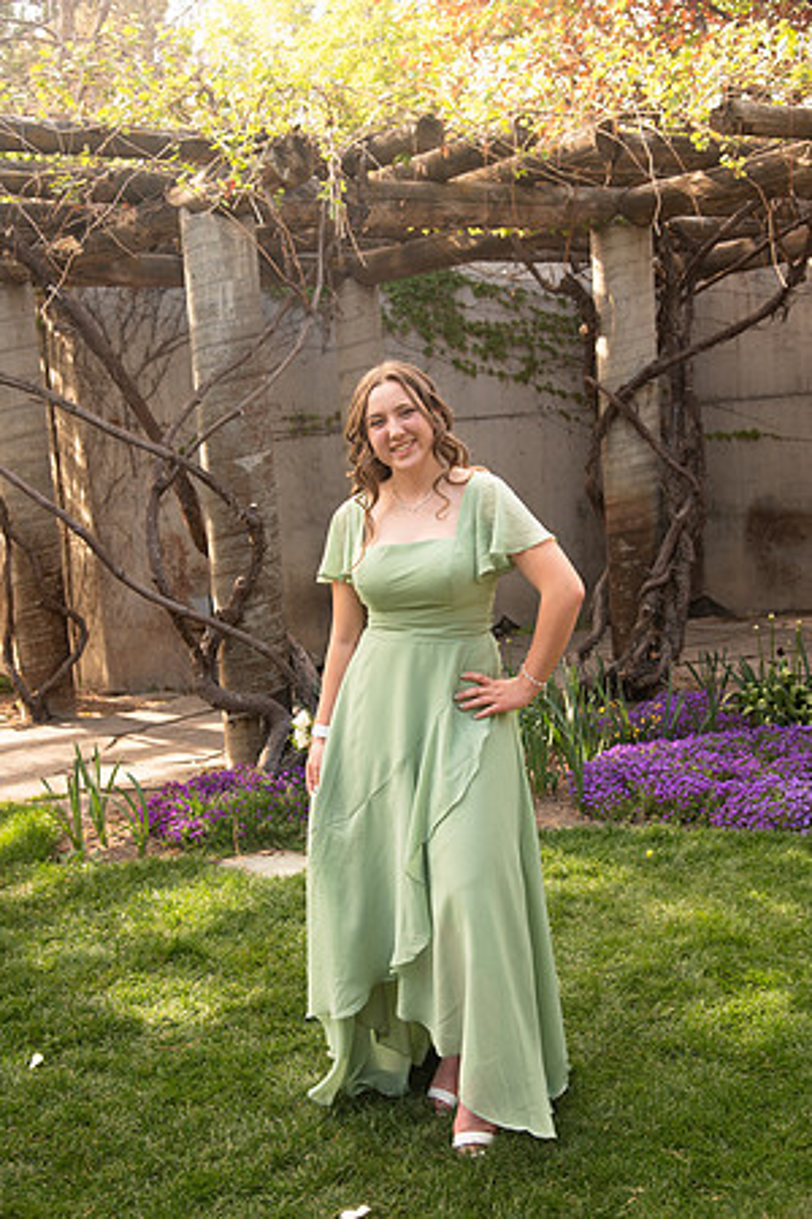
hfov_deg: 30.5
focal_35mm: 44
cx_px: 406
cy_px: 610
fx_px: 1489
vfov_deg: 44.5
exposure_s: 1/125
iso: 400
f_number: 5
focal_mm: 44
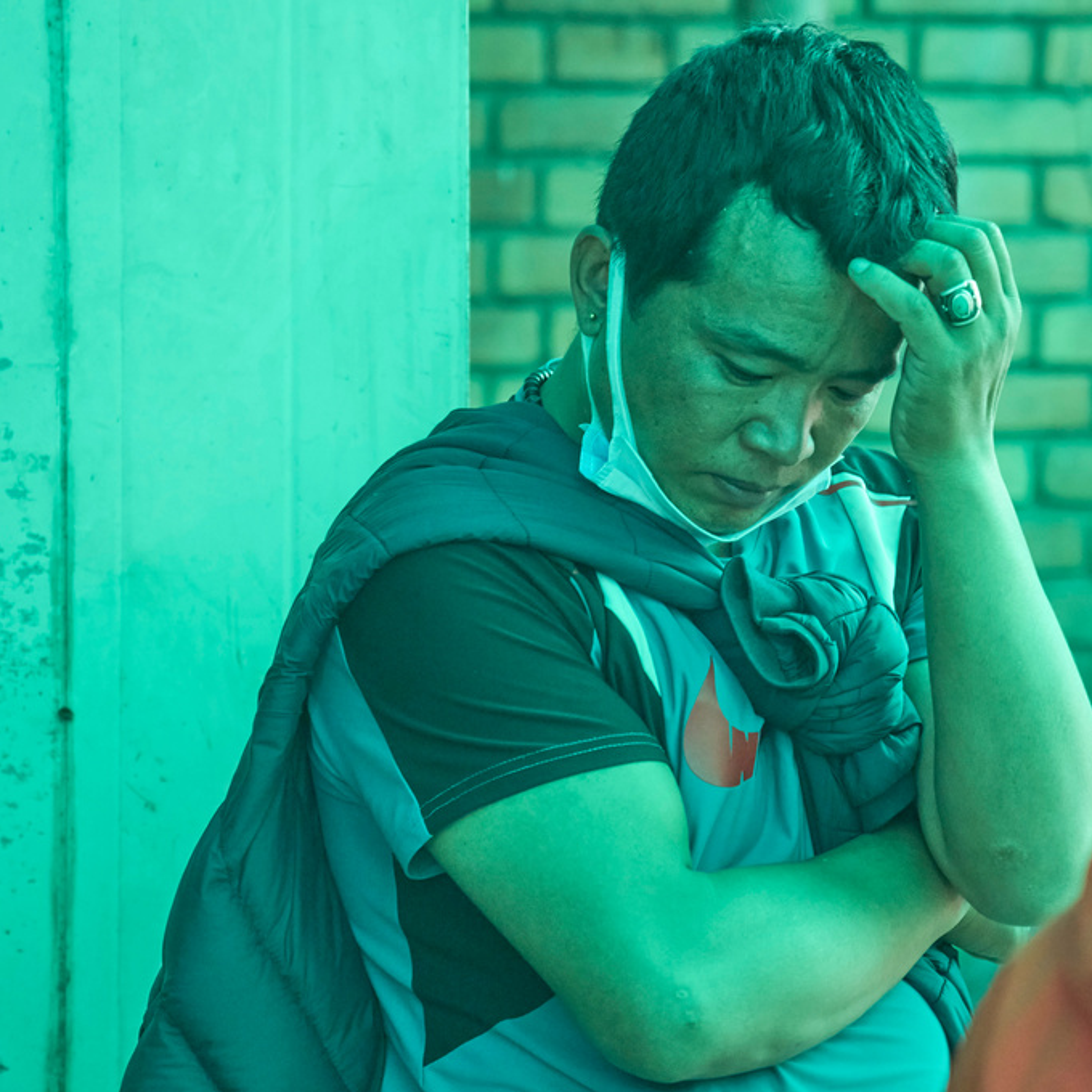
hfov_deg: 8.7
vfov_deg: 8.7
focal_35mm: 201
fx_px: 7174
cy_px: 546
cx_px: 718
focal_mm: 105
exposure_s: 1/60
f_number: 4
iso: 1000
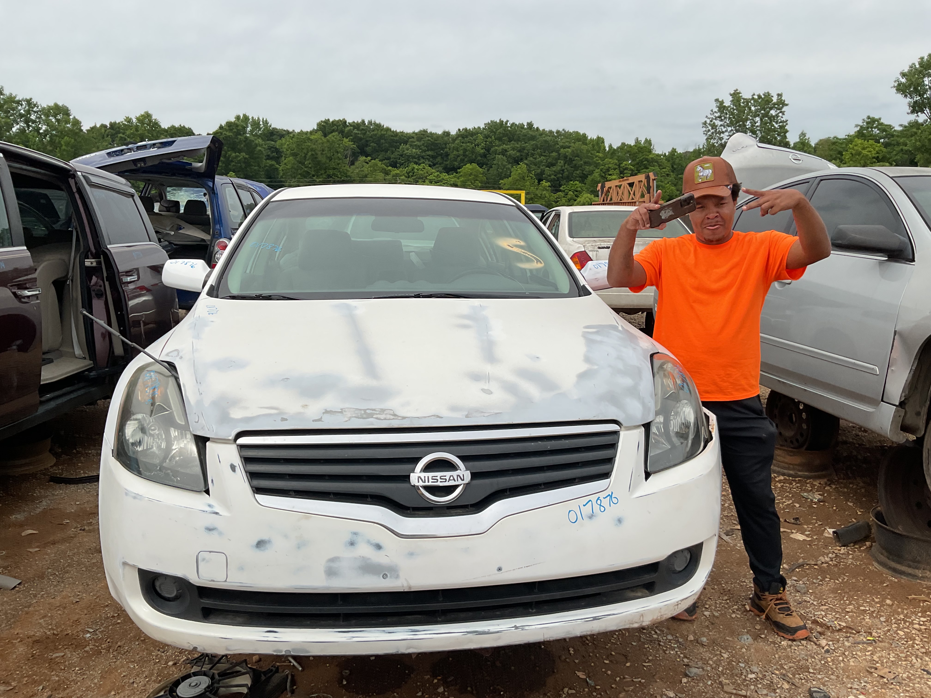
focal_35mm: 29
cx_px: 466
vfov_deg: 48.2
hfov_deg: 61.7
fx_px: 780
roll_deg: +0.5
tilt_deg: -10.8
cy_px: 349
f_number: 1.8
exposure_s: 1/2538
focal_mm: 3
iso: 16
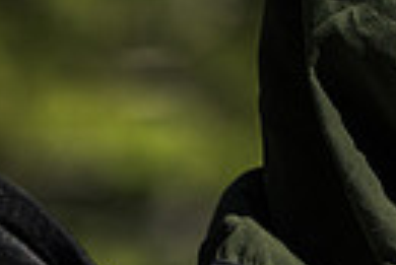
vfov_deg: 2.4
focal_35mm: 584
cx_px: 810
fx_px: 6431
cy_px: 166
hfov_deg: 3.5
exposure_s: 1/2000
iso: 100
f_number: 4.5
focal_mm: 131
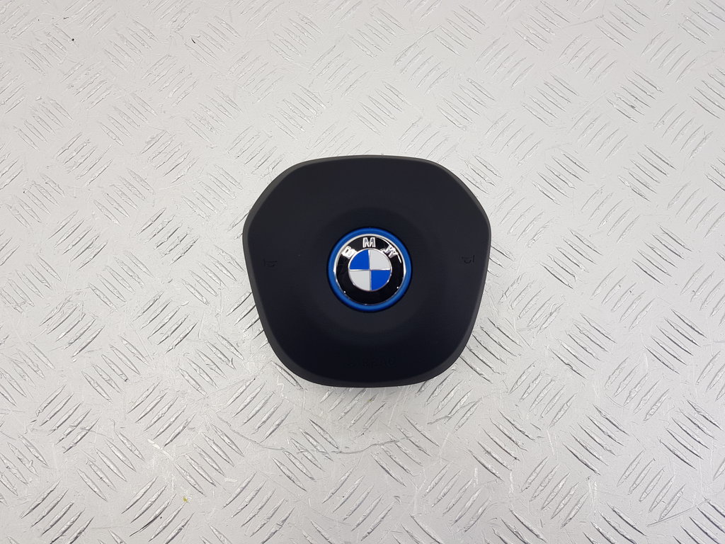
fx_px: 545
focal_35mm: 26
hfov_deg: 67.3
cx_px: 362
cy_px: 272
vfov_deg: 53.1
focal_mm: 4.2
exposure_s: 1/100
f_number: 1.7
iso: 50
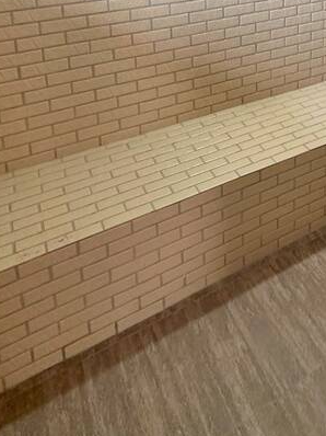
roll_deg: -2.5
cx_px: 344
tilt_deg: -11.5
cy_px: -20
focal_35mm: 38
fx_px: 478
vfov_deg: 41.3
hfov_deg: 33.6
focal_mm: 2.22
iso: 200
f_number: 2.2
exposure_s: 1/60
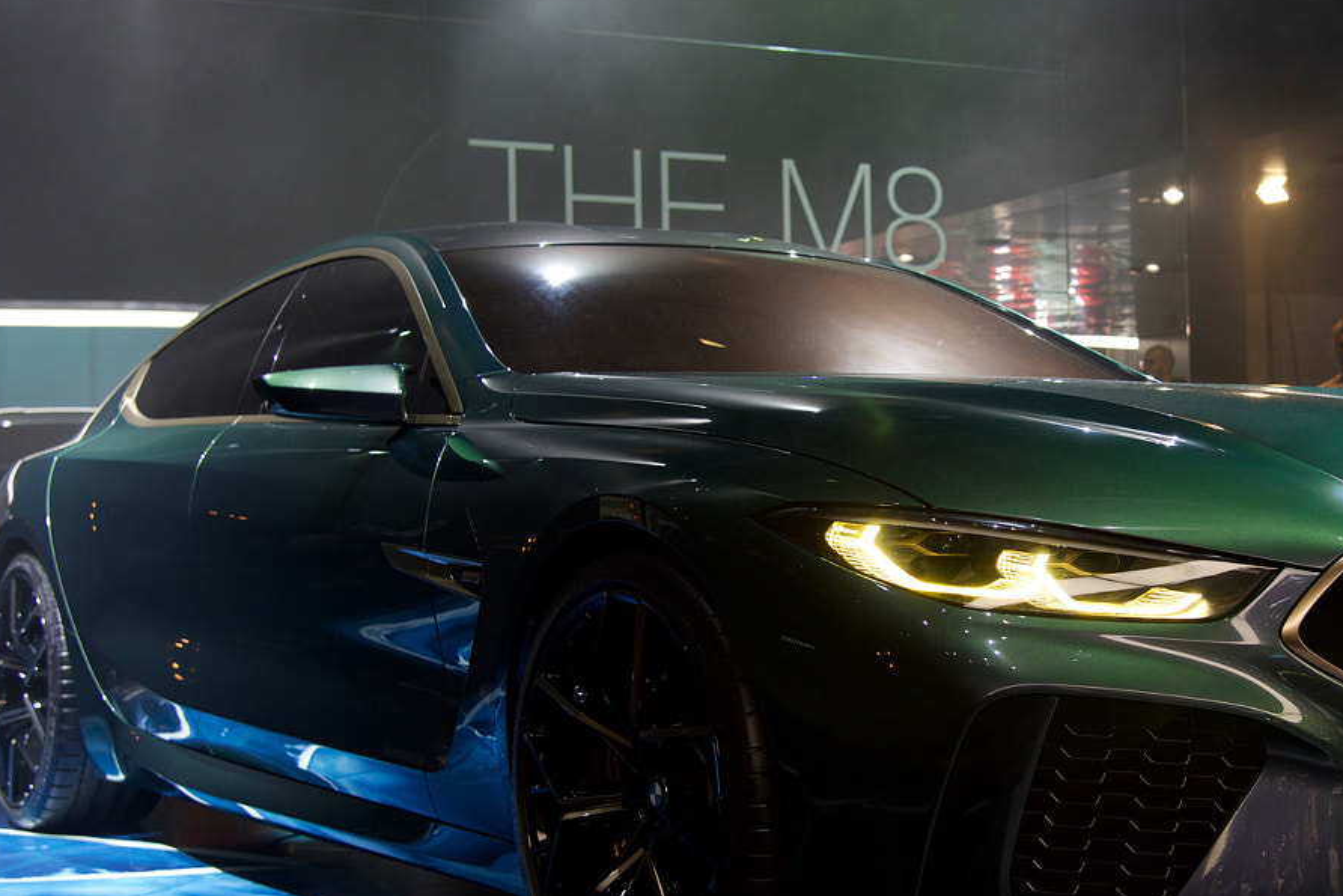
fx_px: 2276
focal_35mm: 61
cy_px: 468
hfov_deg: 32.7
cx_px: 875
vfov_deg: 22.3
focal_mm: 34
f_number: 4
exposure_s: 1/160
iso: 500
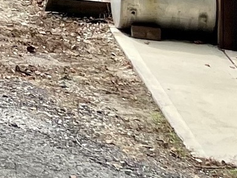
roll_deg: -2.4
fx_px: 1356
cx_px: -517
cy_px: -477
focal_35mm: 198
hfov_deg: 8.2
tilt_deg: +2.8
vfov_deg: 6.4
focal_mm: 5.1
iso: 32
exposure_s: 1/2488
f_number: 1.6
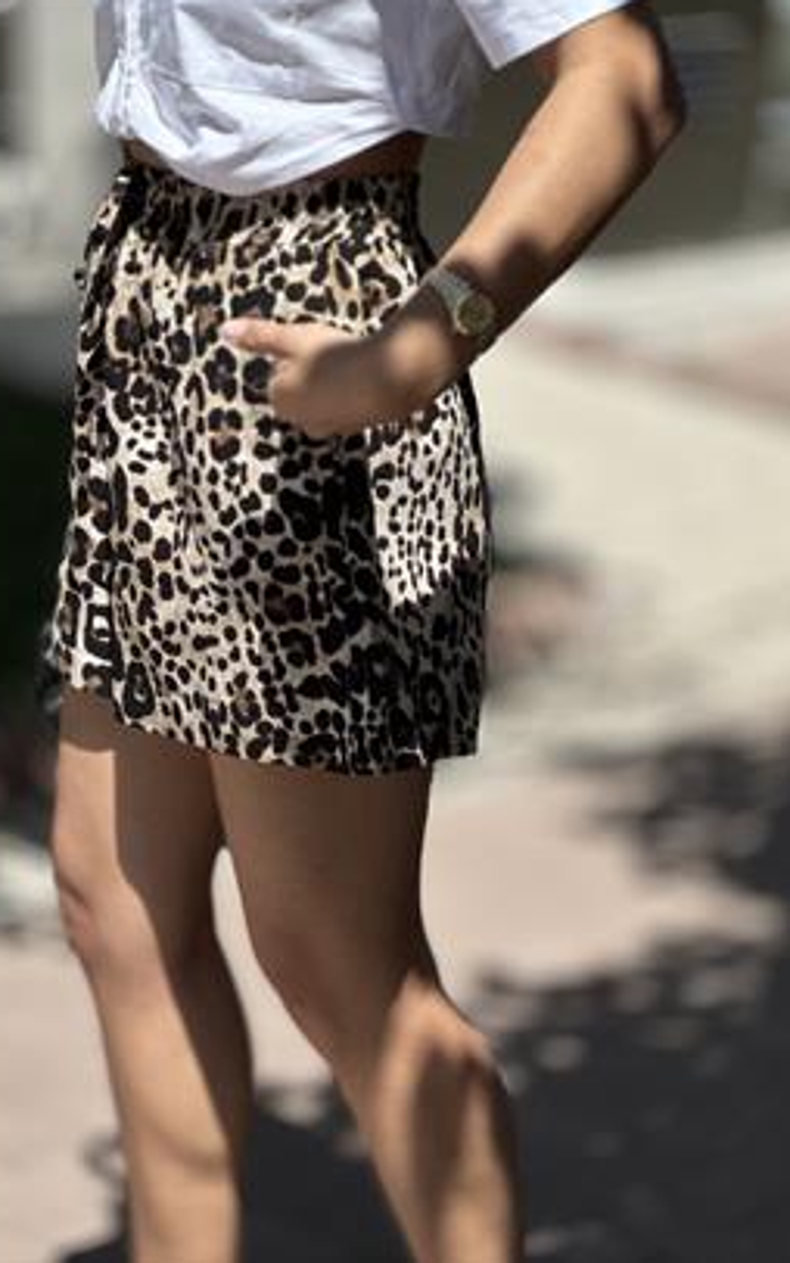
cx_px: 342
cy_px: 630
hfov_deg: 15.7
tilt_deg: -15.6
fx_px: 2857
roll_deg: -0.5
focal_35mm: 83
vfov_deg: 24.9
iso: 32
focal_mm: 9
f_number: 2.8
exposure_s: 1/1085
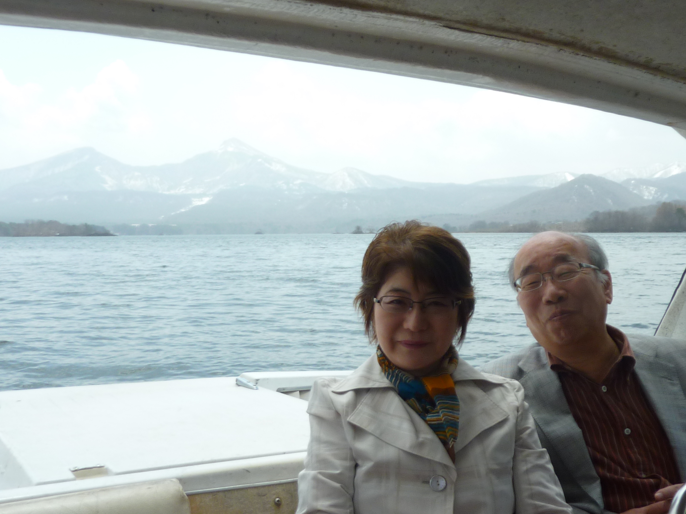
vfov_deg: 36.0
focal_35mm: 40
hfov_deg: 46.8
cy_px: 257
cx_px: 343
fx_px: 793
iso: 80
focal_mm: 4.1
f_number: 4
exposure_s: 1/500
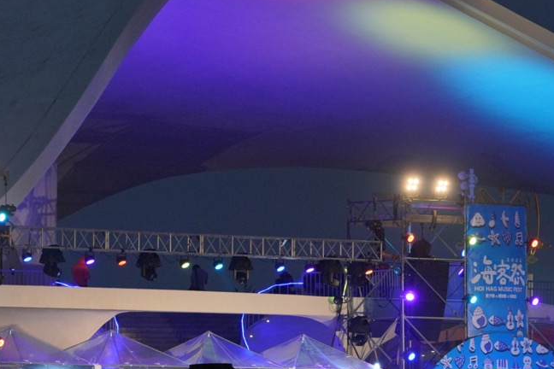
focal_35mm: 395
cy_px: 224
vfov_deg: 3.5
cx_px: 351
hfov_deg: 5.2
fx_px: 6078
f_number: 5.6
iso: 2000
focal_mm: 200
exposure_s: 1/200
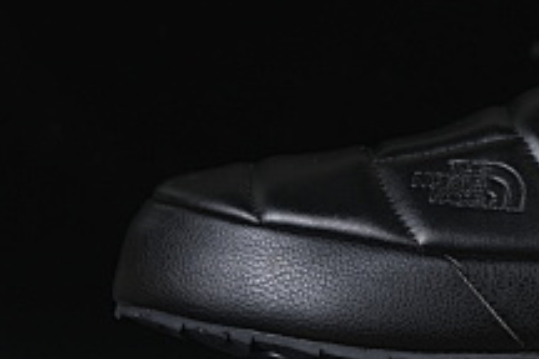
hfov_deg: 11.7
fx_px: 2605
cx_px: 541
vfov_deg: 7.9
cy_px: 121
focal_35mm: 174
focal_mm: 50
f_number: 6.3
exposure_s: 1/60
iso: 160
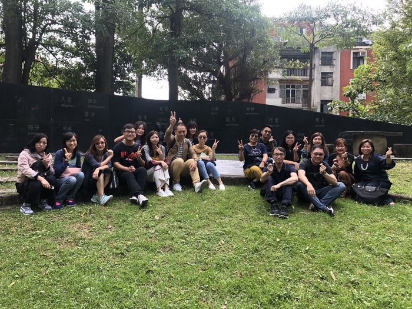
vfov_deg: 49.7
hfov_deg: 63.4
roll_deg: -0.5
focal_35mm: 28
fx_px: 333
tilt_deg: -0.2
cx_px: 206
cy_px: 154
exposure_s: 1/196
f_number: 1.8
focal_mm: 3.99
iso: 20
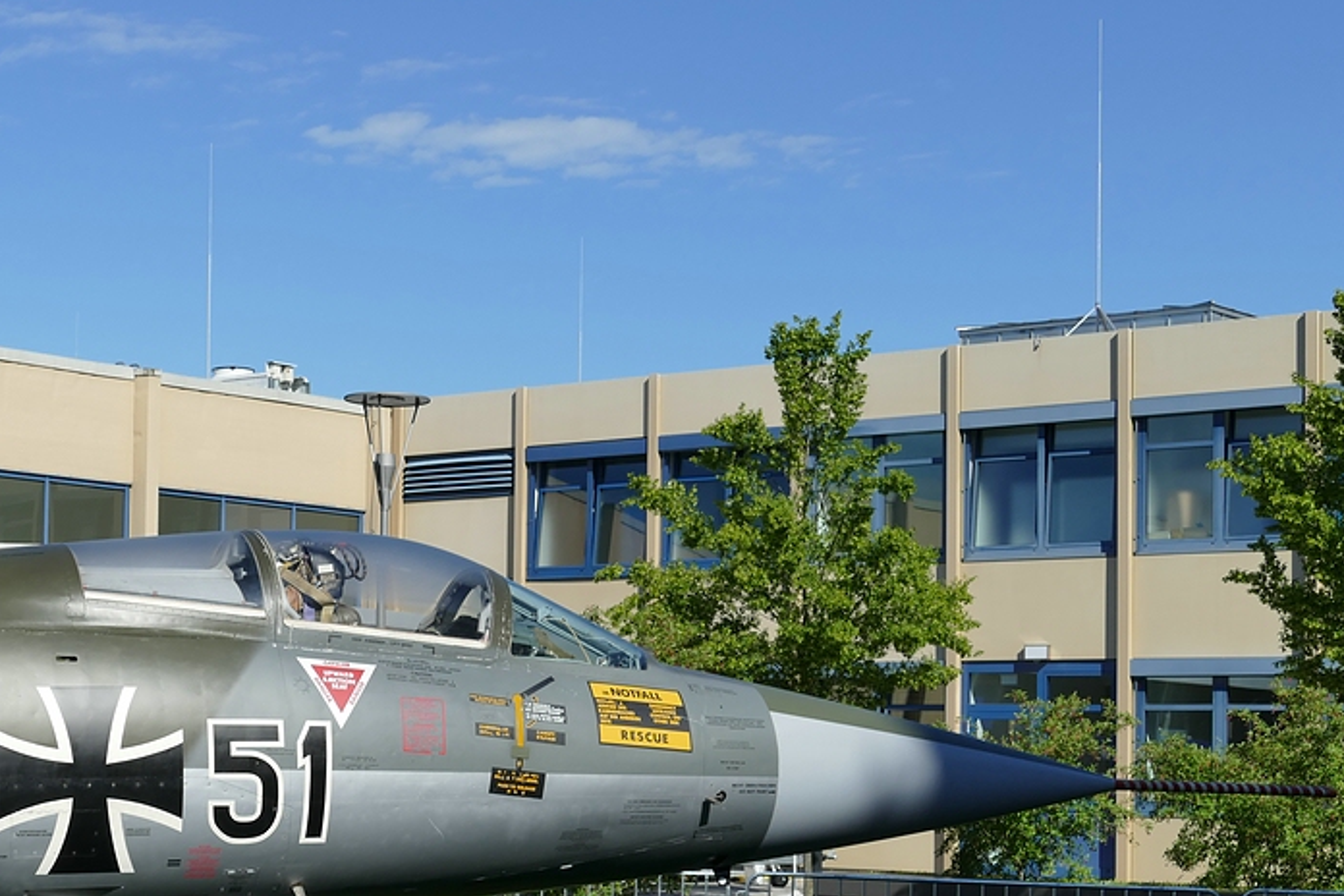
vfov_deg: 18.1
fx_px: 2800
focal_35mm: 75
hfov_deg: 26.8
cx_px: 399
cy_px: 633
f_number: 4.5
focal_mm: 18.44
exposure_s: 1/1600
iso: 125
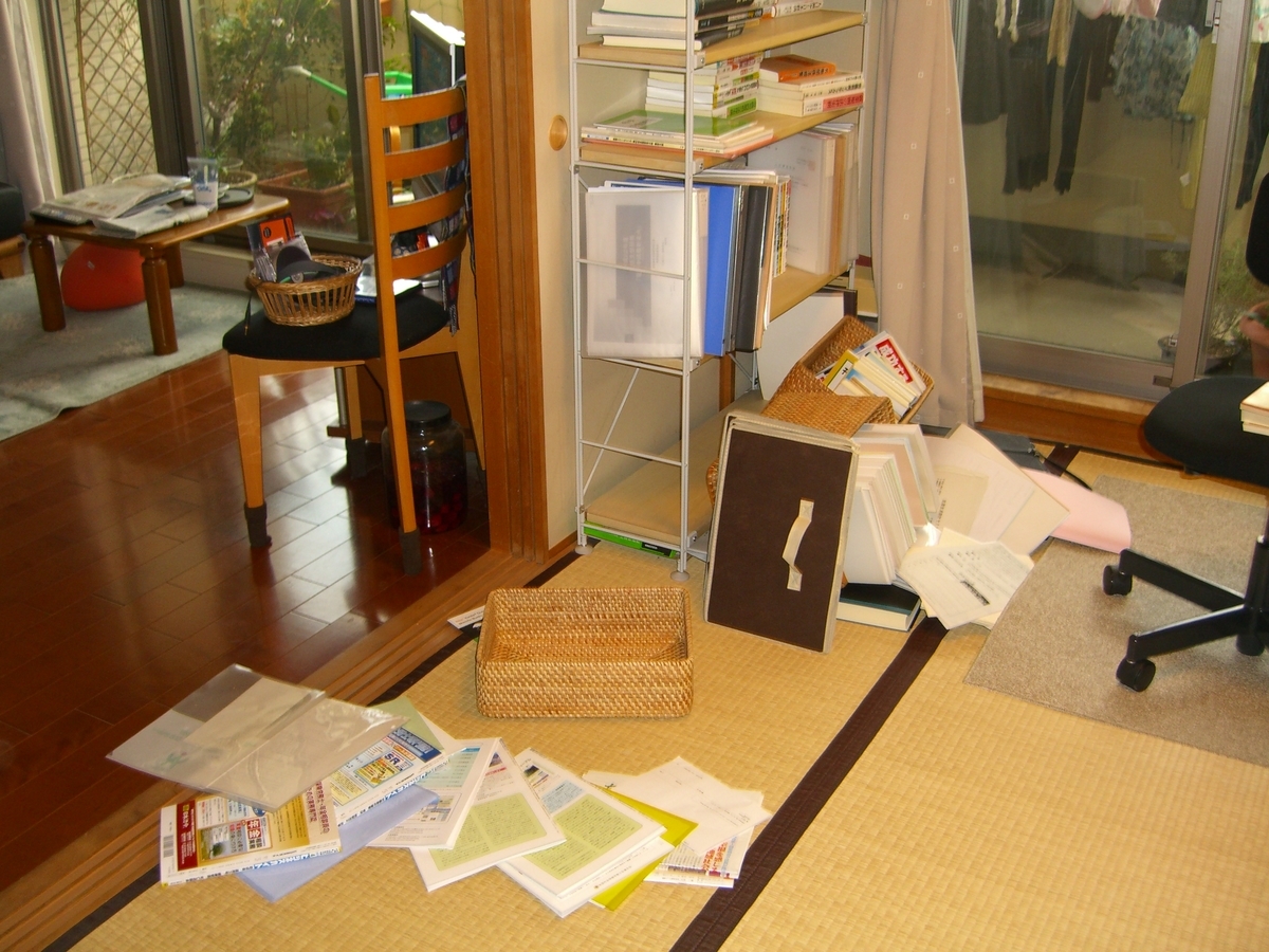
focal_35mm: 38
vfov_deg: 37.7
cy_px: 476
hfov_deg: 49.0
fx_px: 1393
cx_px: 634
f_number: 2.8
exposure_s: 1/60
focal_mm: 7.9
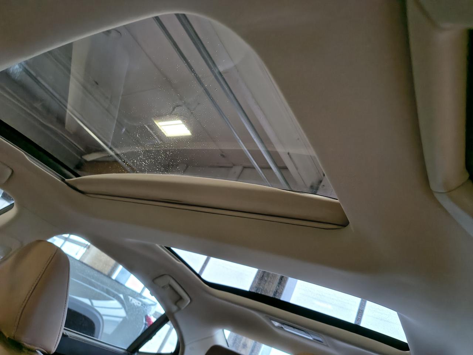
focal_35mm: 24
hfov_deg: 71.6
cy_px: 178
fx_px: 328
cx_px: 236
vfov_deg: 56.8
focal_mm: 5.56
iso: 692
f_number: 1.8
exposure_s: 1/120
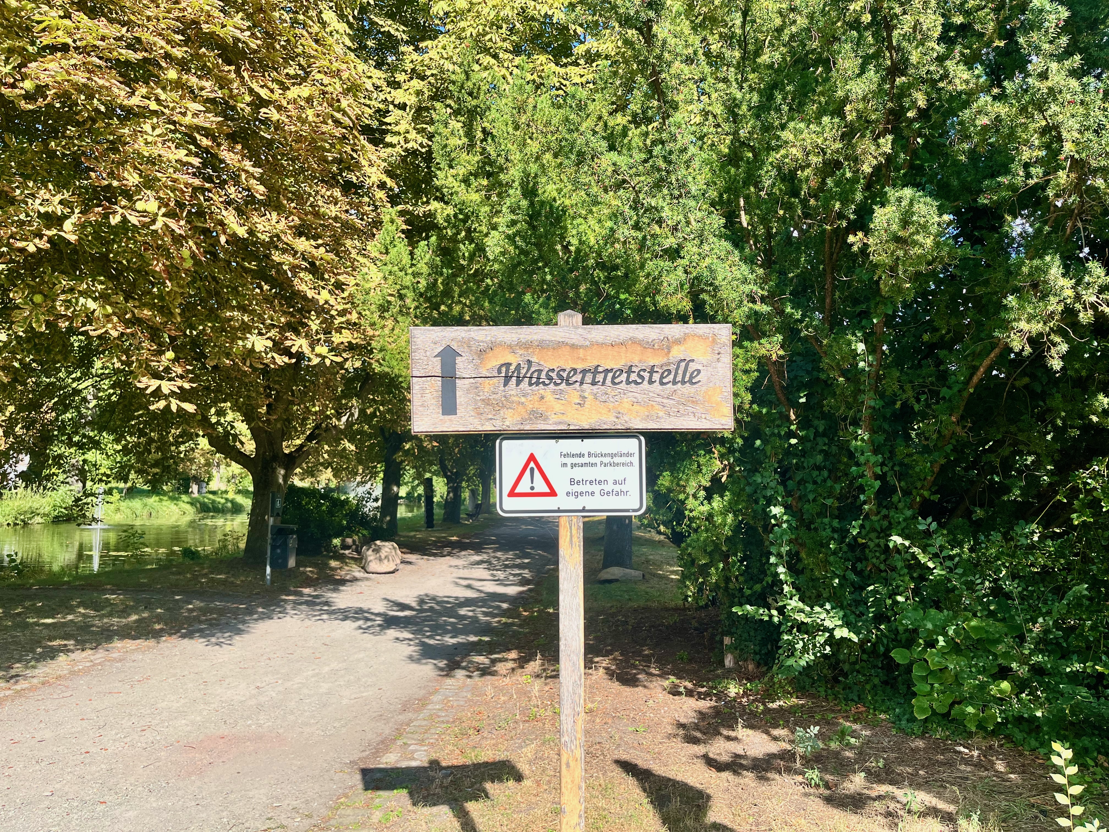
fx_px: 833
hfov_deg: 67.3
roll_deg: -1.0
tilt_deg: +4.3
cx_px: 554
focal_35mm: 26
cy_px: 416
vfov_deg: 53.1
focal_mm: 5.1
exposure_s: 1/2967
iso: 50
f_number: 1.6
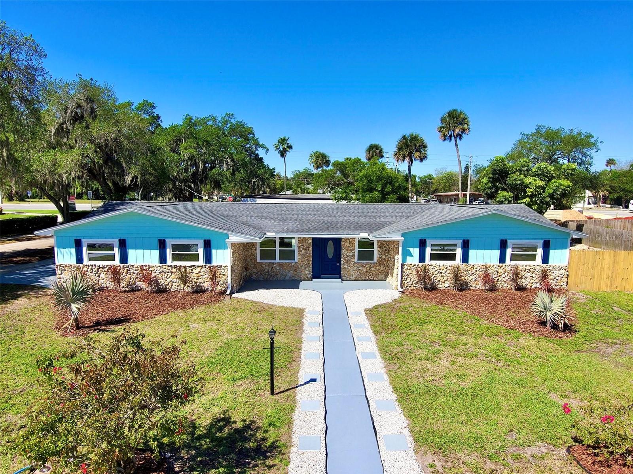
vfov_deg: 63.4
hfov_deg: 79.0
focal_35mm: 21
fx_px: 384
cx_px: 316
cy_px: 237
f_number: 2.8
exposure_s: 1/1476
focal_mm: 3.7
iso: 100
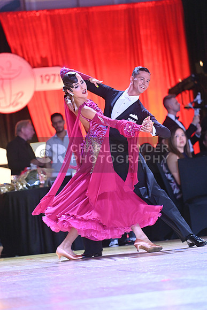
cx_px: 104
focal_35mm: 200
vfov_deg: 10.3
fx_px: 1724
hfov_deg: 6.9
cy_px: 155
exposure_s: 1/400
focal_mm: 200
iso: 2500
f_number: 4
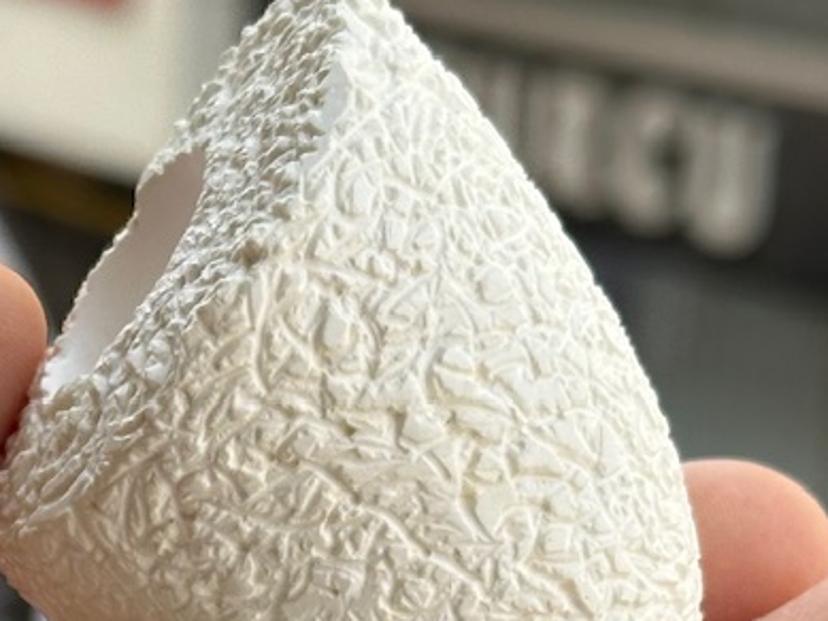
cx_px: -109
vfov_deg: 9.2
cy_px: 827
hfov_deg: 12.3
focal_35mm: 158
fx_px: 3780
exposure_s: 1/623
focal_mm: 6.86
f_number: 1.78
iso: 64
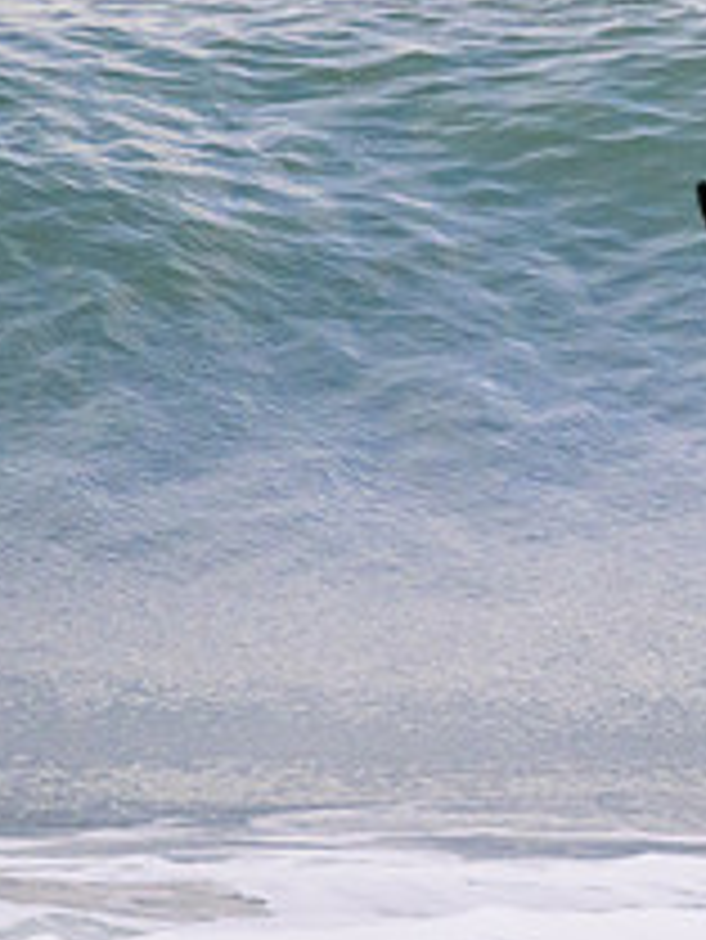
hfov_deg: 0.7
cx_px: 1160
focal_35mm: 2233
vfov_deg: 0.9
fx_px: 60661
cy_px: 214
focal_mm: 800
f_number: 11
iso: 3200
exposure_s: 1/2000
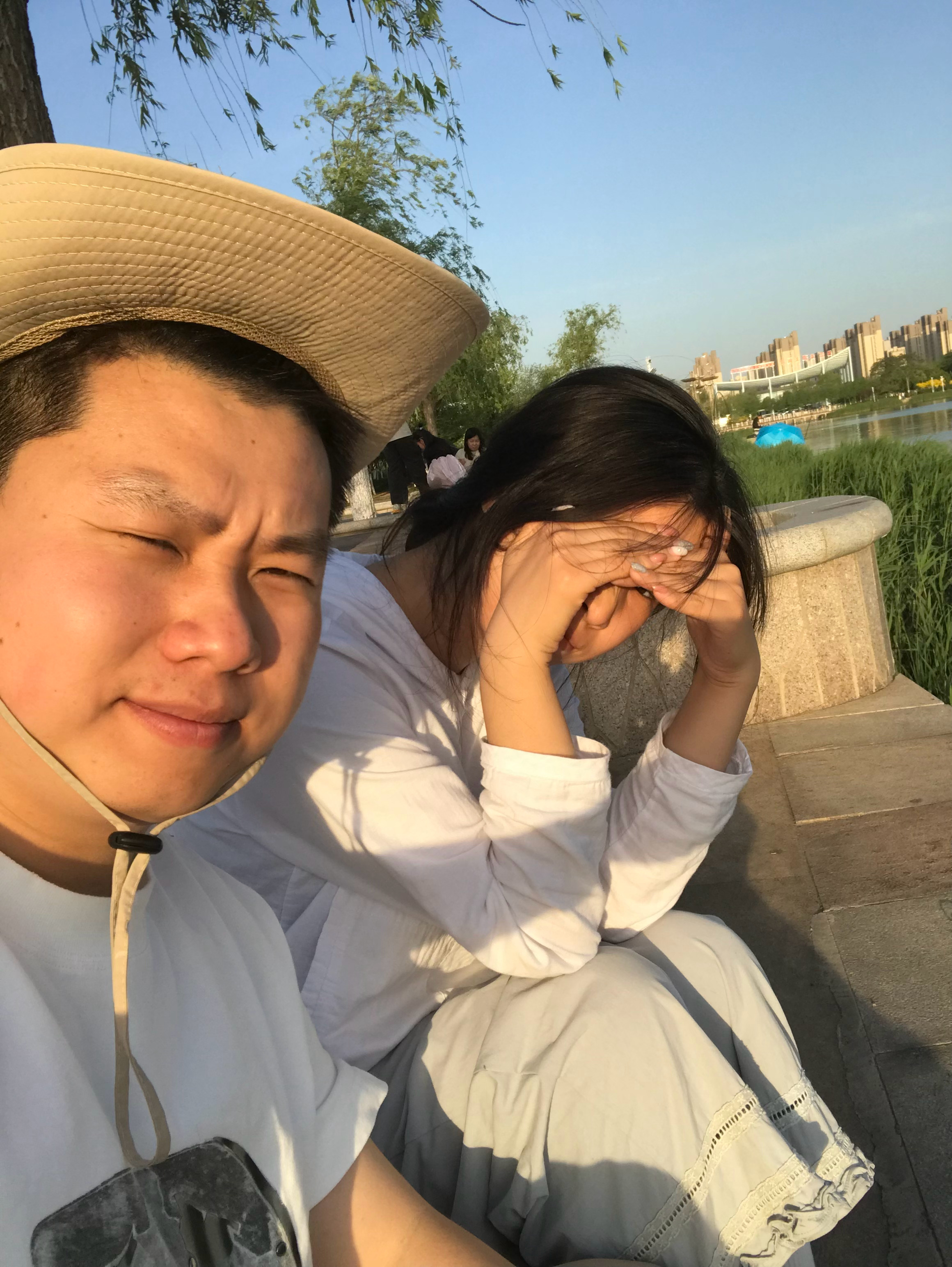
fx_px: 1172
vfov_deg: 56.8
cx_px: 476
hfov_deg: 44.2
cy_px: 634
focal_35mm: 32
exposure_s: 1/750
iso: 25
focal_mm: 2.87
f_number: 2.2
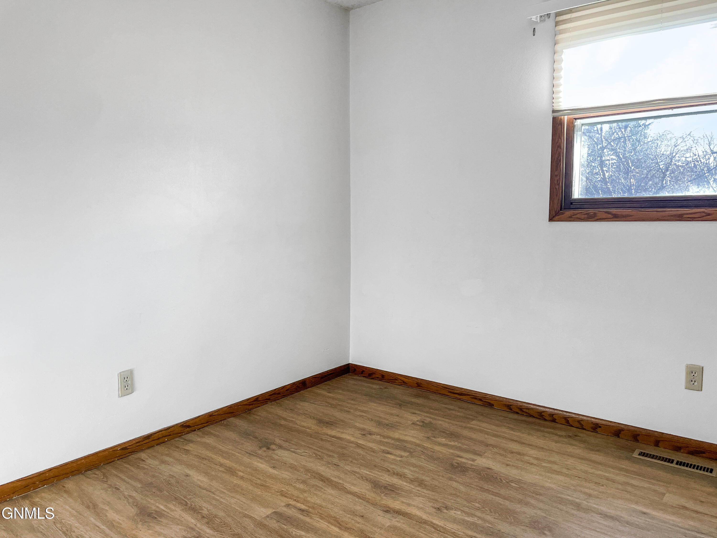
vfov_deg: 53.1
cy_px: 269
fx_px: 539
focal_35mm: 26
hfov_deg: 67.3
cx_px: 358
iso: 100
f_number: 1.6
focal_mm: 4.2
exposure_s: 1/120
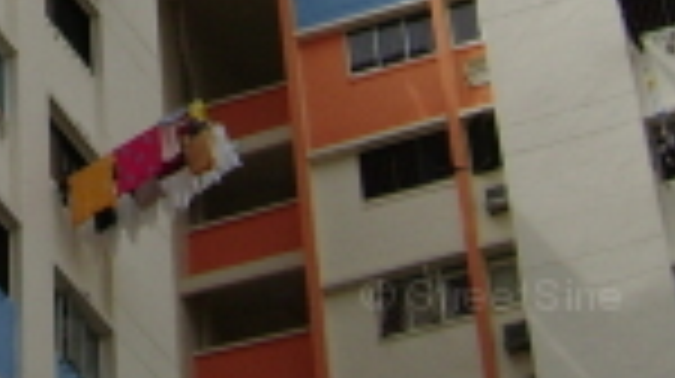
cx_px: -202
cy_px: -148
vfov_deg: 8.5
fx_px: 2503
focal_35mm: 140
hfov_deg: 14.7
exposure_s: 1/771
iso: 50
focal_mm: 5.95
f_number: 5.8
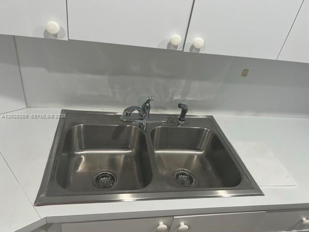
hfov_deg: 67.3
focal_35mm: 26
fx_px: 232
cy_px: 116
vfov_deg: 53.1
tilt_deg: -32.8
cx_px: 154
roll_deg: -10.4
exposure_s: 1/120
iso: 125
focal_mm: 5.7
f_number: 1.5
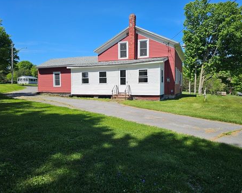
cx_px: 125
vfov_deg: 56.8
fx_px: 179
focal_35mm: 25
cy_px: 95
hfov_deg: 68.1
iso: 10
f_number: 1.7
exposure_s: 1/816
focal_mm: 6.3
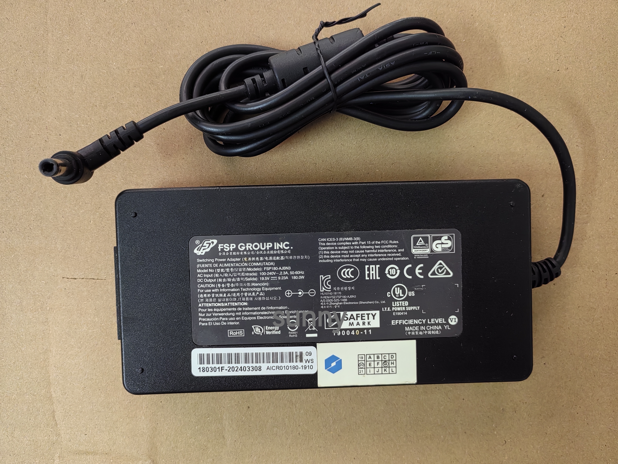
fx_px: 482
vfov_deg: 51.4
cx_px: 309
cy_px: 232
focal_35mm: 27
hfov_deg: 65.3
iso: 250
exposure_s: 1/33.3
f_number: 1.9
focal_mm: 5.52
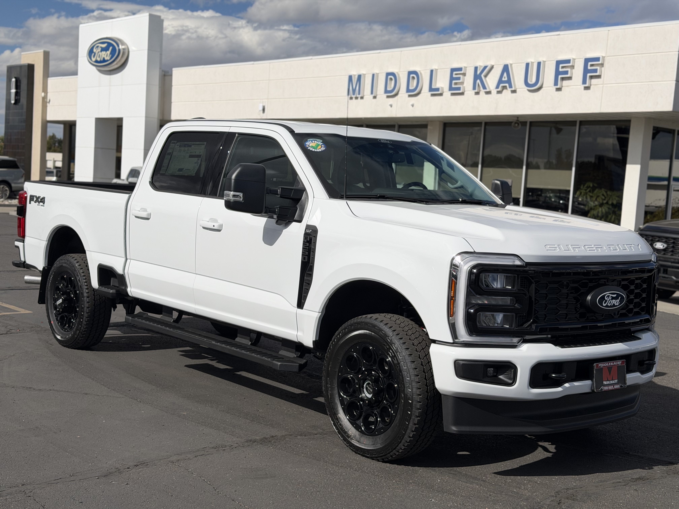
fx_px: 942
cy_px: 254
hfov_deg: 39.7
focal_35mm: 48
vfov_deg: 30.3
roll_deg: -3.5
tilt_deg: -4.8
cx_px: 340
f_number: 1.78
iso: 80
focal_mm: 6.76
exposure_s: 1/16129
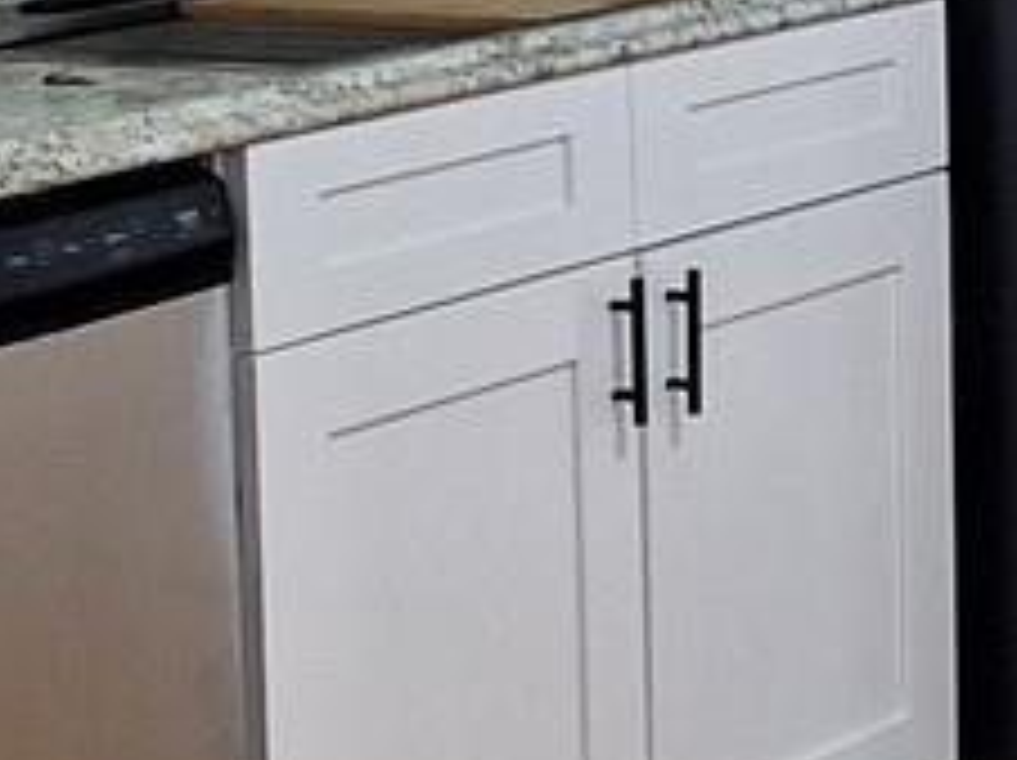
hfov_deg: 11.2
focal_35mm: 163
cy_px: -216
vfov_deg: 9.0
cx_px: 1922
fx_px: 4784
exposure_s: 1/40
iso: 100
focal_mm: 5.54
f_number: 1.8
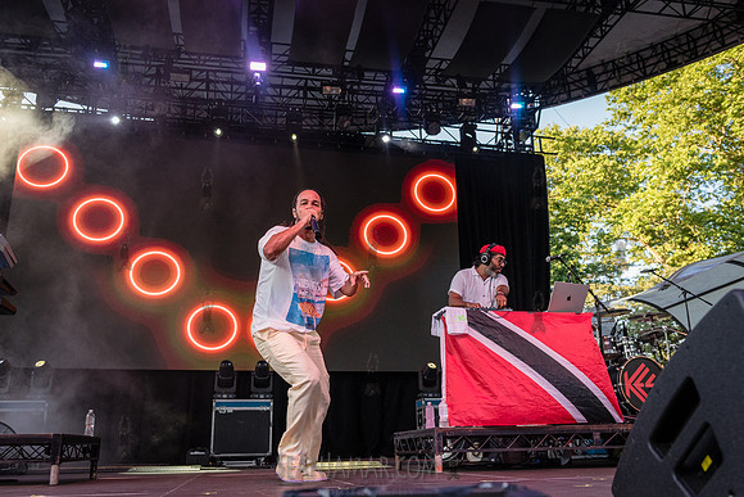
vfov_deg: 39.7
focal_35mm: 33
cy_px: 248
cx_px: 387
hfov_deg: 56.8
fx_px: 688
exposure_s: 1/800
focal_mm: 31
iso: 1600
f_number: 4
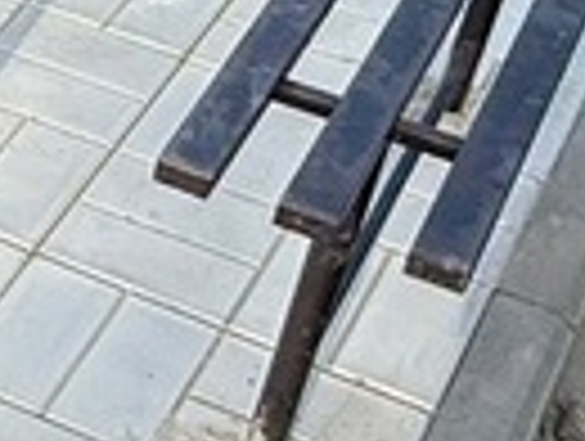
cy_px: 194
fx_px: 1862
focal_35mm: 110
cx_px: -320
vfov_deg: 13.5
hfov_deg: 16.2
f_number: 2.2
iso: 50
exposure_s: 1/455
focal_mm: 2.22
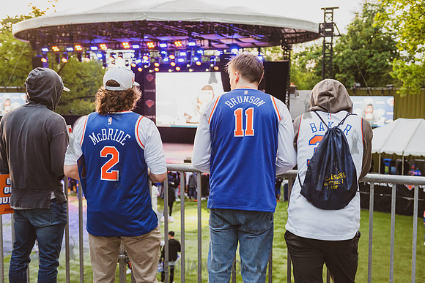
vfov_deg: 30.9
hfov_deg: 44.9
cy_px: 142
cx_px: 212
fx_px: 514
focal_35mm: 44
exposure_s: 1/400
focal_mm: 42
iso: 2500
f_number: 3.2
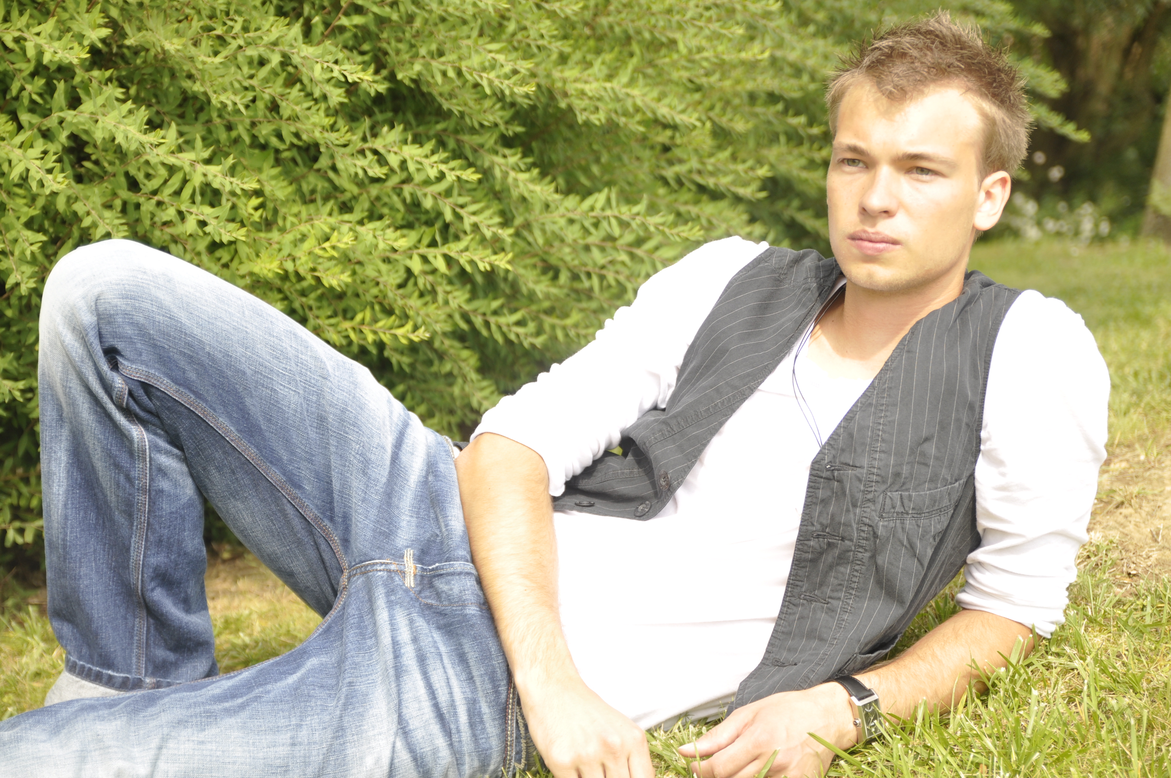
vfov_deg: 19.7
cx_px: 586
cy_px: 389
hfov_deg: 29.3
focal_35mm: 69
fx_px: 2242
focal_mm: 46
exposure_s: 1/500
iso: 200
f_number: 2.8
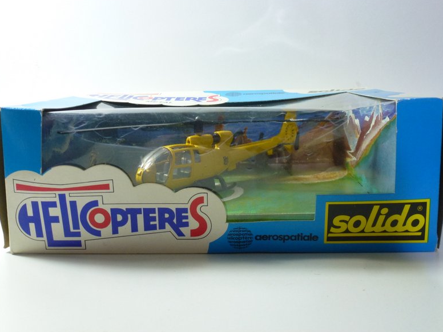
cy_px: 163
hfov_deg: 54.0
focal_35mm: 34
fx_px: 435
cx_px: 220
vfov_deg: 41.8
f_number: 3.6
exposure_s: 1/60
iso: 200
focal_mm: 5.9
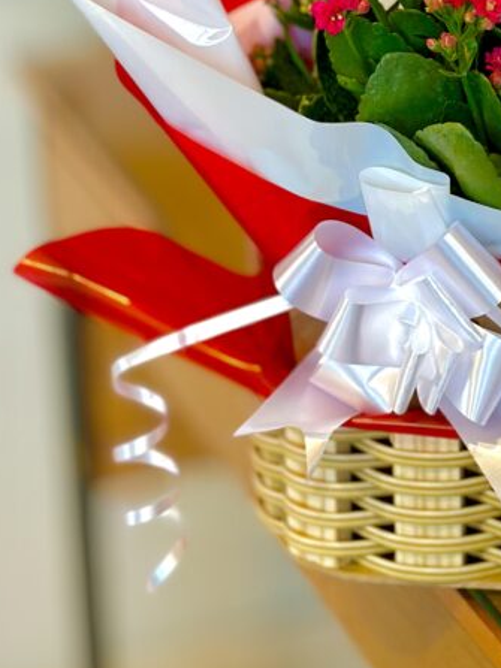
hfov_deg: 13.2
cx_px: 564
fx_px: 2124
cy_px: 12
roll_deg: +0.4
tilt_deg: -15.2
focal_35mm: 110
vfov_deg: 17.5
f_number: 1.78
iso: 160
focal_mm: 6.86
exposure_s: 1/120
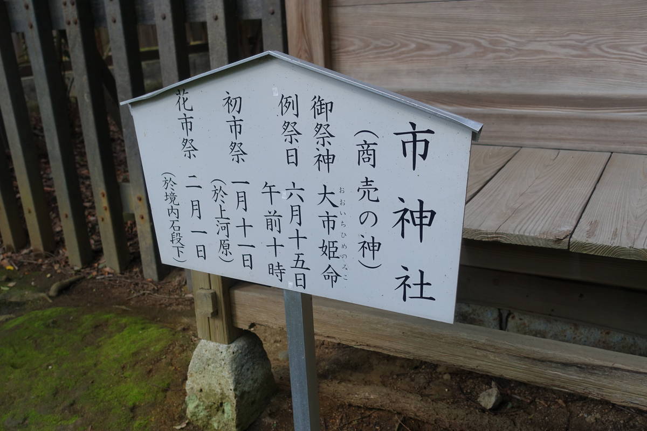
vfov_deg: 35.1
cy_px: 216
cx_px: 324
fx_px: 683
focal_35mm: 38
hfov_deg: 50.7
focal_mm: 13.92
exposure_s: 1/60
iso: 160
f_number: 2.8
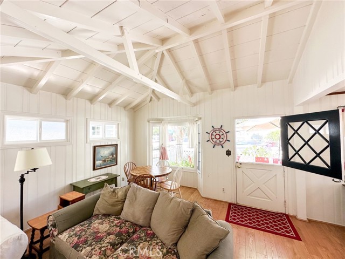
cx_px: 172
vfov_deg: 85.7
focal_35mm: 14
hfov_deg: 102.1
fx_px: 140
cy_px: 130
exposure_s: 1/100
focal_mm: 2.22
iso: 64
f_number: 2.2
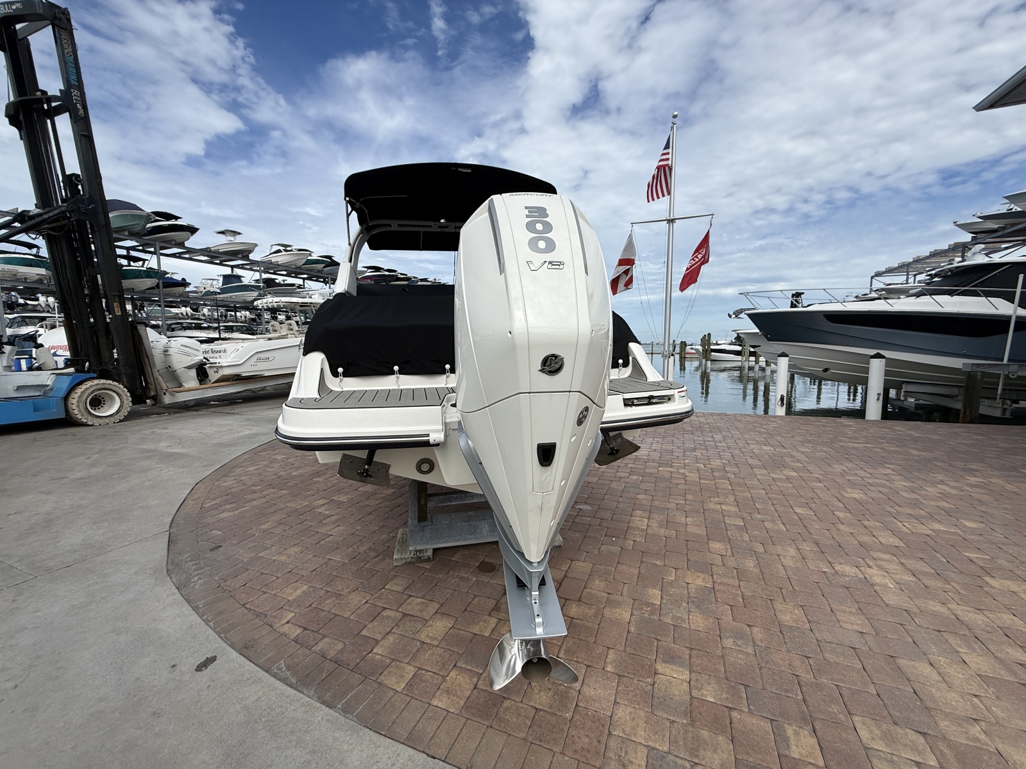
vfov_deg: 85.7
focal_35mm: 14
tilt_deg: -4.1
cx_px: 513
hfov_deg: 102.1
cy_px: 384
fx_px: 415
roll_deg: +1.6
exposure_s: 1/3891
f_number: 2.2
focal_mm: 2.22
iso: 50
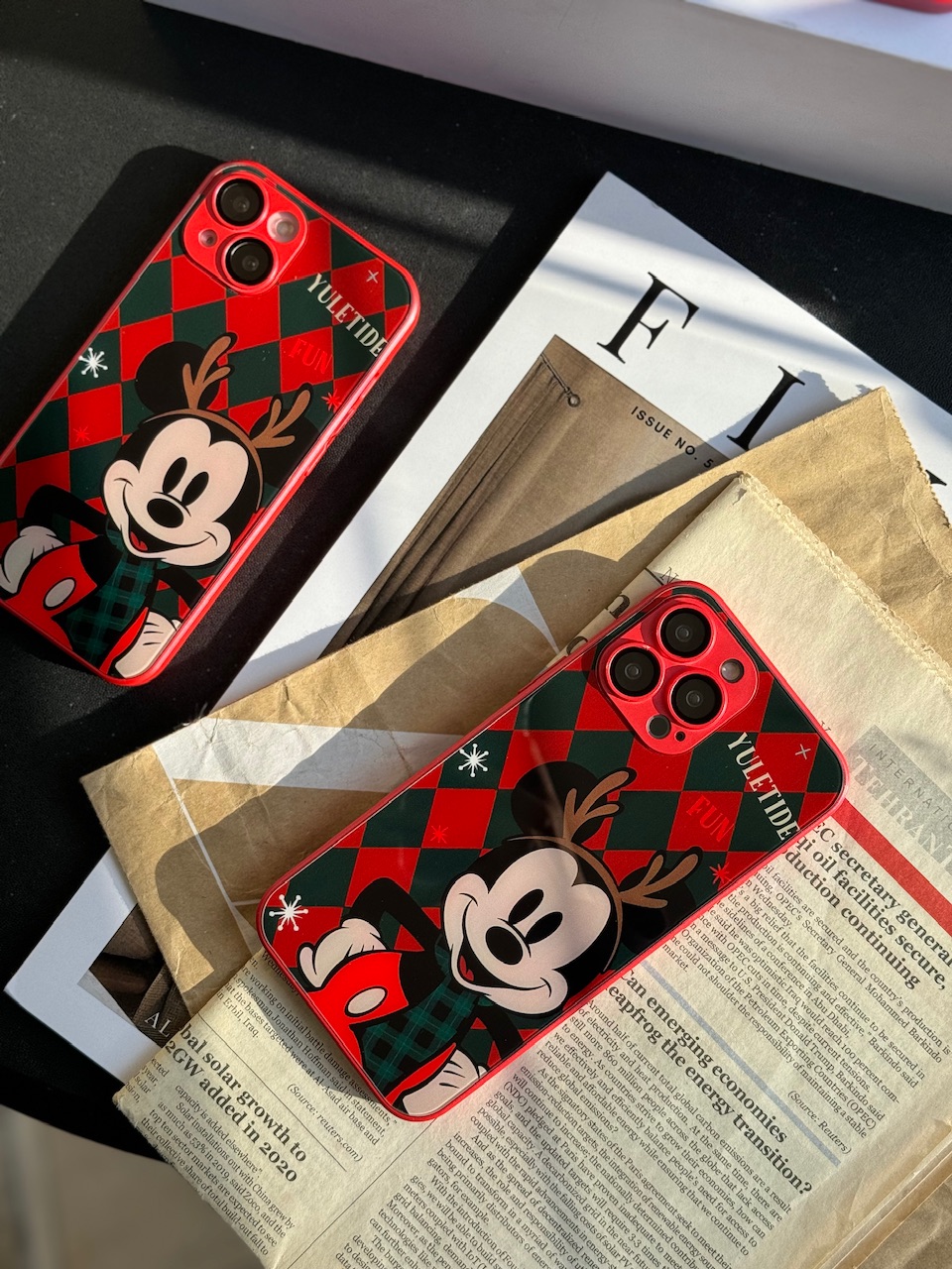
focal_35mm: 48
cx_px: 476
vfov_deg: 39.7
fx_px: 1760
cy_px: 634
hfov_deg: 30.3
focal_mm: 6.86
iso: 64
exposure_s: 1/1312
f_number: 1.78
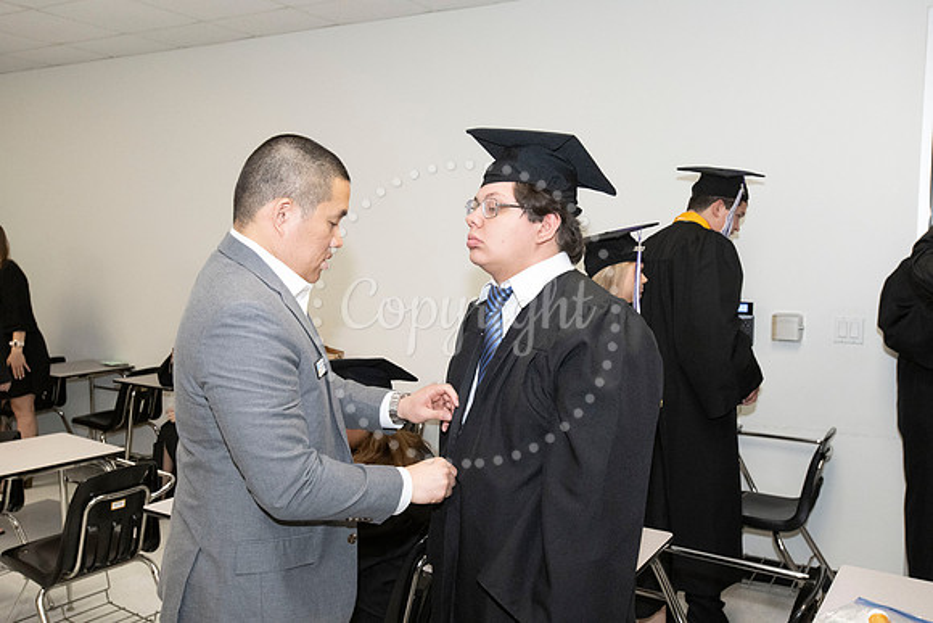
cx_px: 466
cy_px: 312
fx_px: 907
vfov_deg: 37.9
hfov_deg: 54.4
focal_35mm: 35
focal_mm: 35
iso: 6400
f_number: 8
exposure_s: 1/200
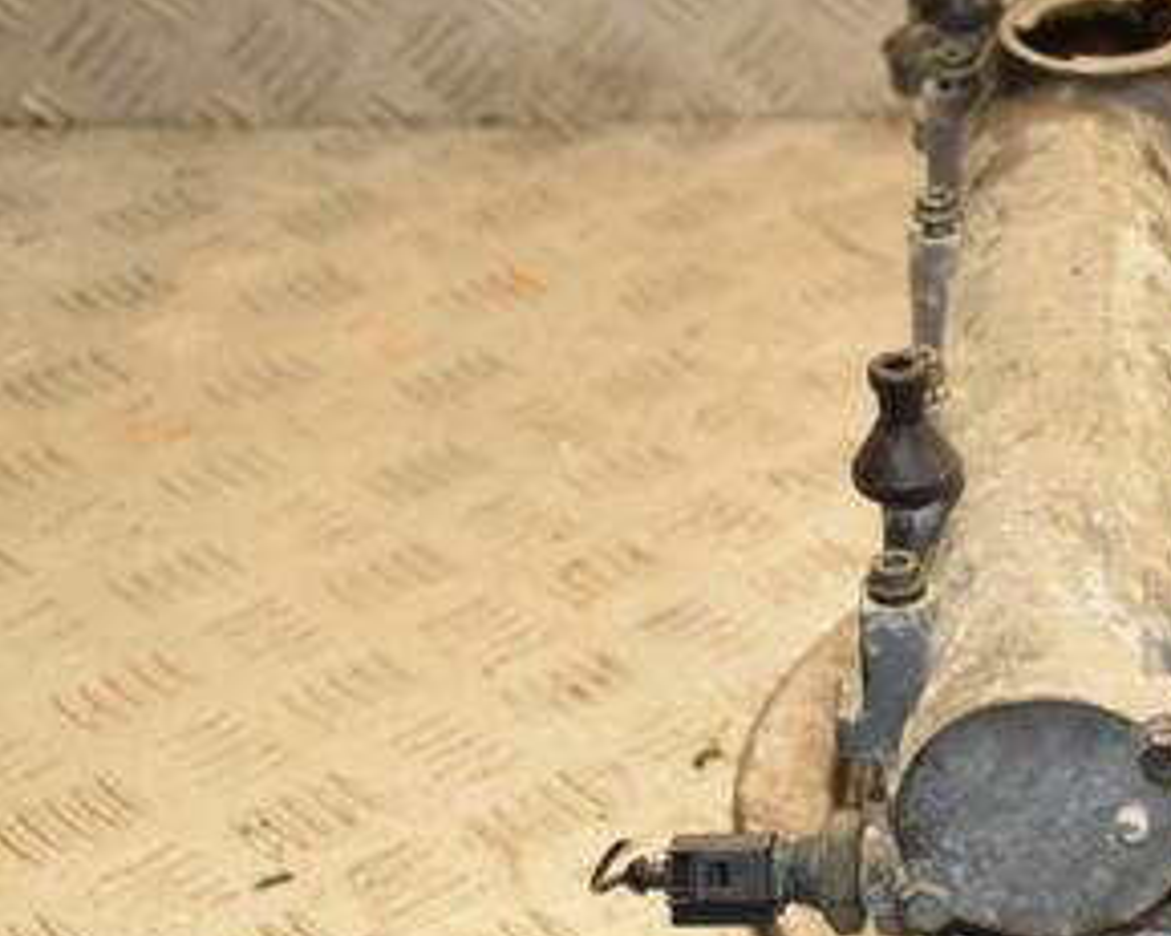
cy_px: 669
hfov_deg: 16.9
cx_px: 1212
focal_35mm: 111
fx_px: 3846
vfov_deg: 13.8
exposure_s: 1/200
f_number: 5
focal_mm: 38
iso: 800
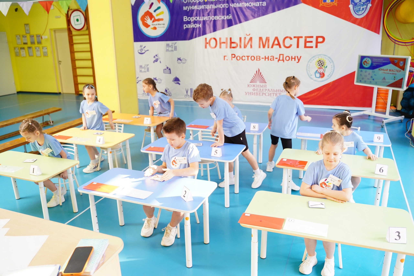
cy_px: 138
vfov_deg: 46.4
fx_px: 322
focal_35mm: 28
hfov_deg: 65.5
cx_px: 207
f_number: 3.2
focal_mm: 28
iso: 400
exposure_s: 1/160
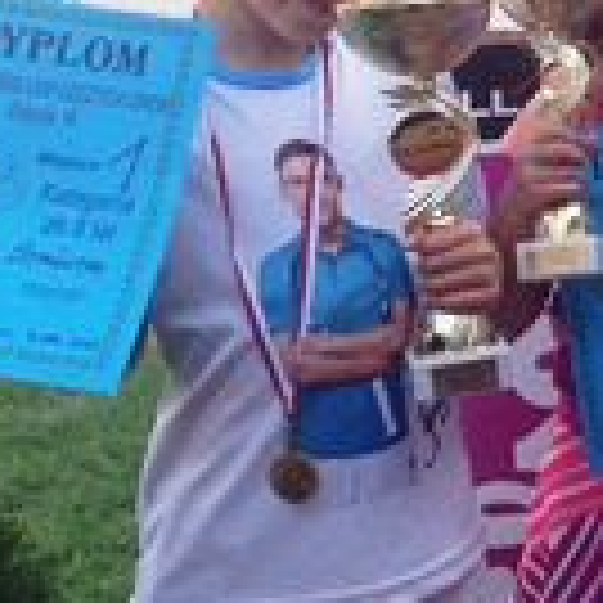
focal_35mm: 147
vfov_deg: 11.8
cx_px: 1310
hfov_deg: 10.6
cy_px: 32
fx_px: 2897
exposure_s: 1/308
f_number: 2.4
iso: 50
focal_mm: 4.28
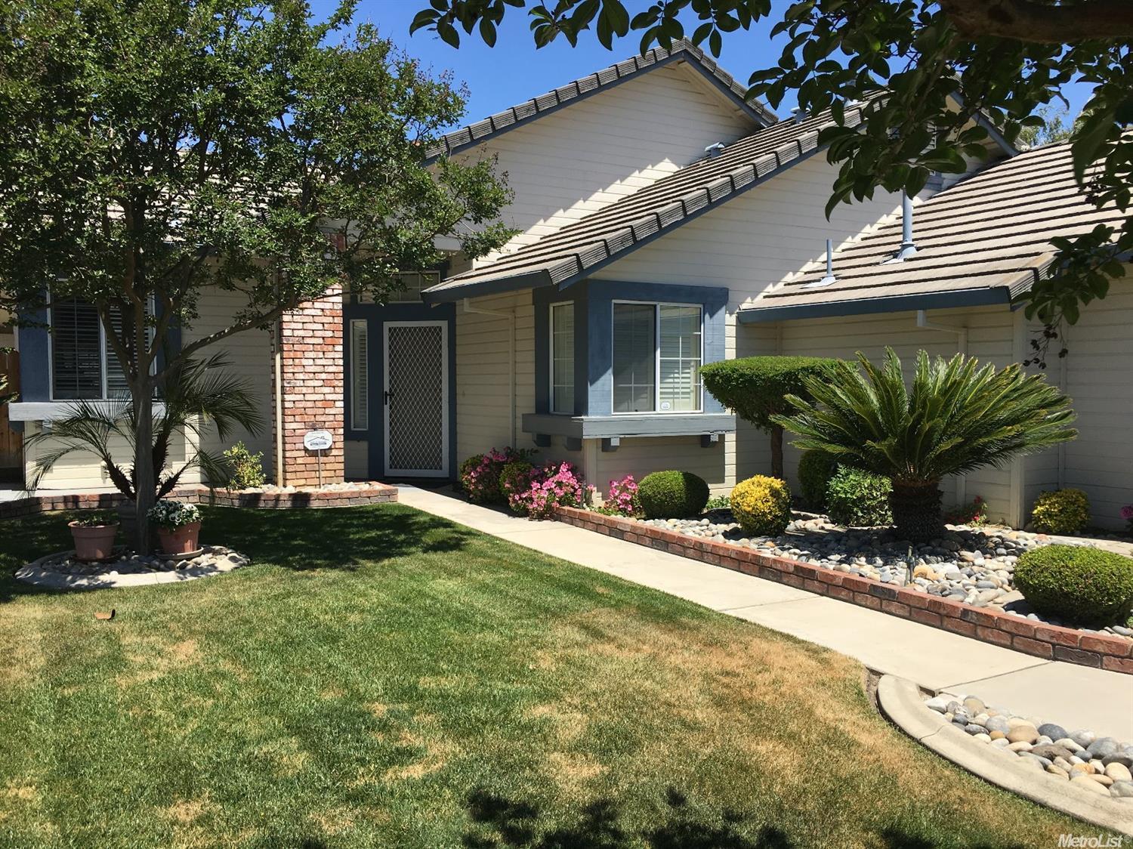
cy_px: 424
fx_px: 949
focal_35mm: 29
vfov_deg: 48.2
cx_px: 566
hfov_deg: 61.7
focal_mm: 4.15
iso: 25
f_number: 2.2
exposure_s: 1/1374
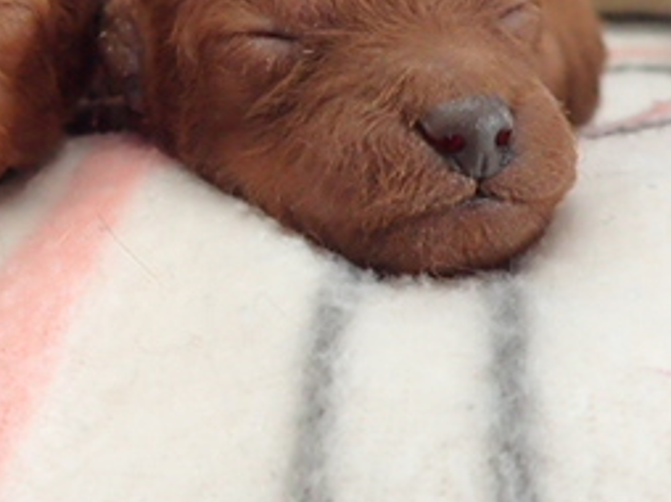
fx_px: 1220
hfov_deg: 29.7
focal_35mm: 63
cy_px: -11
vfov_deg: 22.3
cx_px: 92
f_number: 2.8
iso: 400
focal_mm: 4.5
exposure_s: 1/80
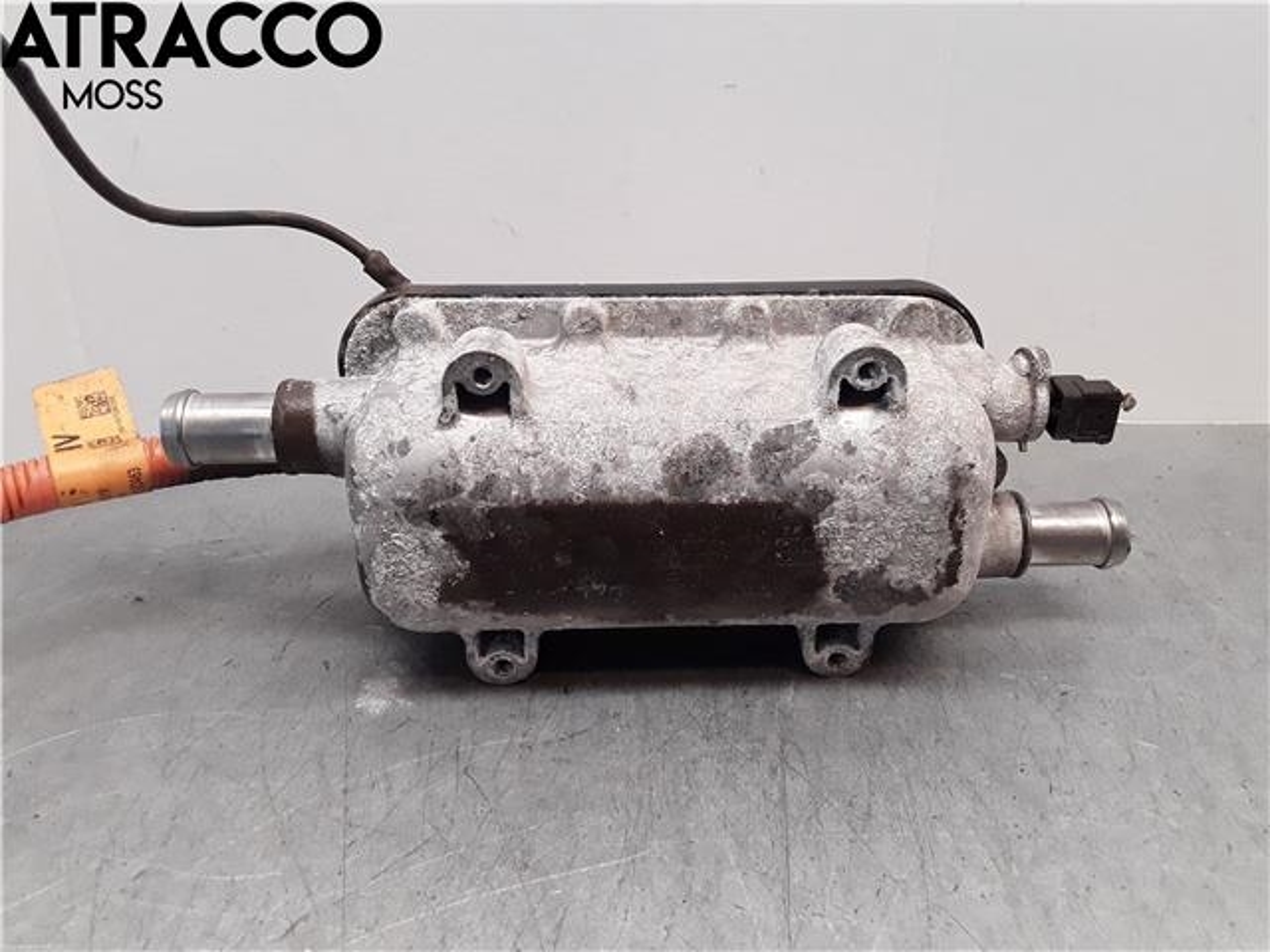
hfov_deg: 63.4
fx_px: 1027
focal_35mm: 28
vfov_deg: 49.7
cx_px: 635
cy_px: 476
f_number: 1.9
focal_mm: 2.91
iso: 100
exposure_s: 1/124
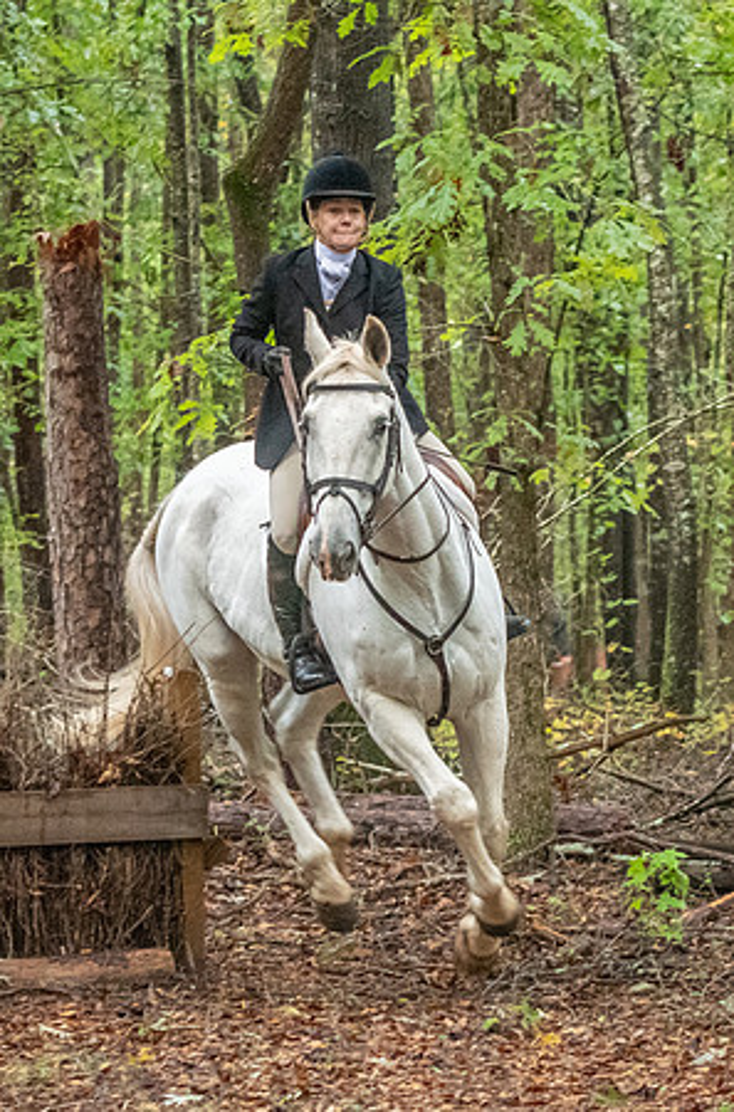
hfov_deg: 7.3
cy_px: 570
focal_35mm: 186
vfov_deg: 11.1
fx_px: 5732
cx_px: 525
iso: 3200
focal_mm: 70
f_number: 4
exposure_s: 1/200
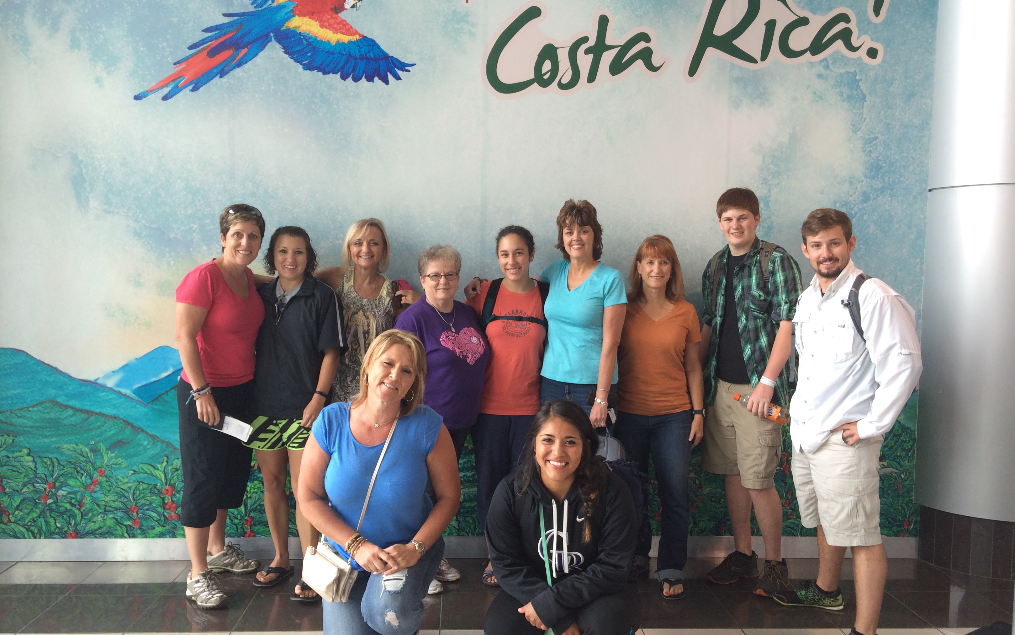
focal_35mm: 31
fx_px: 858
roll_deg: -2.1
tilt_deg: -3.6
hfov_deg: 61.2
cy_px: 340
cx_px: 509
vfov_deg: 40.6
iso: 50
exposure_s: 1/60
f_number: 2.2
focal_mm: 4.15
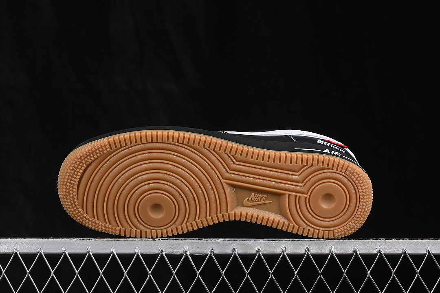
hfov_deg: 27.0
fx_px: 917
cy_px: 146
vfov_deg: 18.2
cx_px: 220
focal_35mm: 75
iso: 160
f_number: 7.1
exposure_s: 1/80
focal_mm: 50
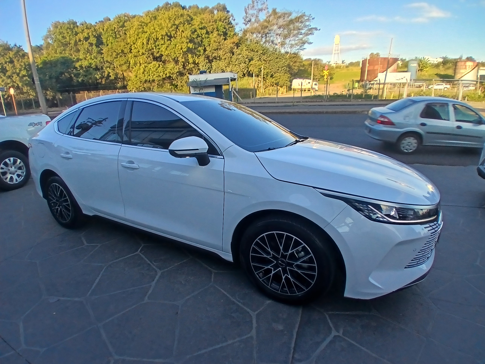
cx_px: 242
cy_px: 182
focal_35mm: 17
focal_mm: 1.4
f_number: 2.2
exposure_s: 1/270
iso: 50
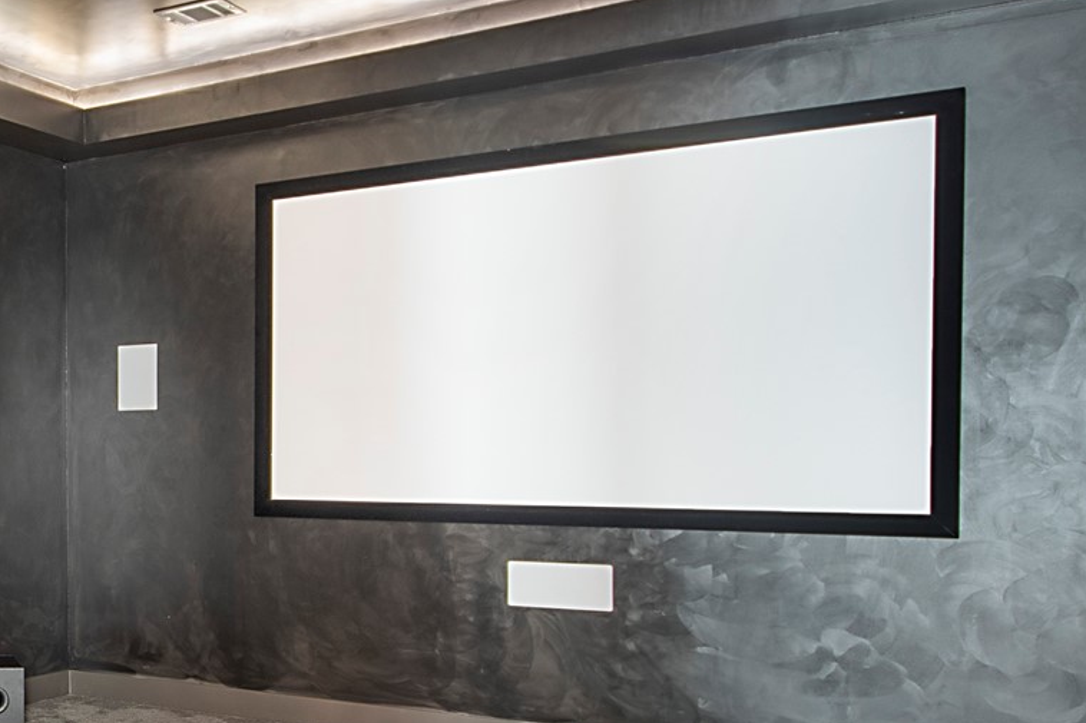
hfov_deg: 38.1
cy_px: 449
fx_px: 1297
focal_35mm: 43
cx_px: -96
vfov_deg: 31.0
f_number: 11
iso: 100
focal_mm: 10
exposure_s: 15
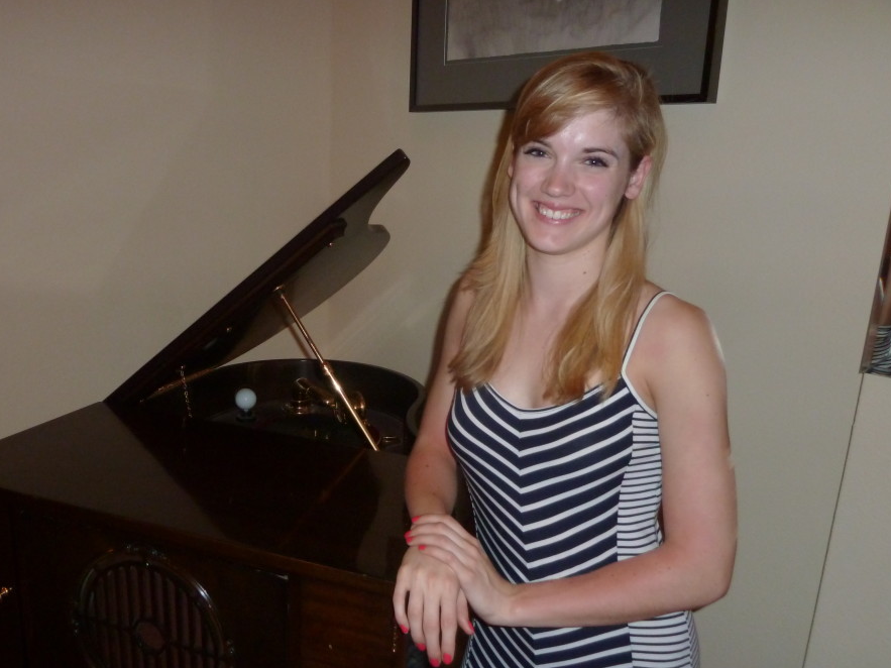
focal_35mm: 29
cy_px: 378
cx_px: 379
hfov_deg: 61.4
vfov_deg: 48.1
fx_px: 746
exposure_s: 1/30
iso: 250
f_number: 3.3
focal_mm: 4.1
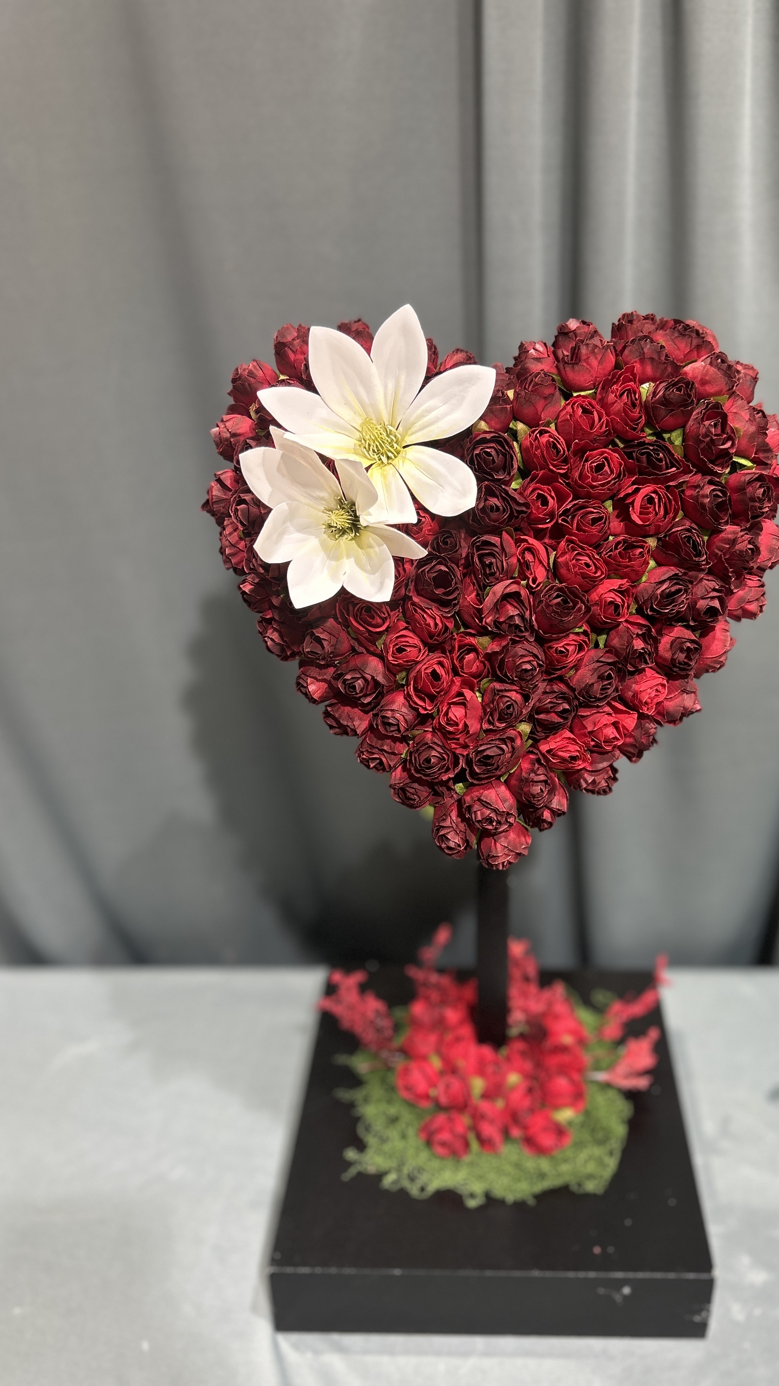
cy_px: 701
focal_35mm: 29
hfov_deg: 40.0
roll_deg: +0.1
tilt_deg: -26.4
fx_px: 1065
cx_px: 468
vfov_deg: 66.1
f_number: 1.5
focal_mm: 5.7
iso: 80
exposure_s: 1/120
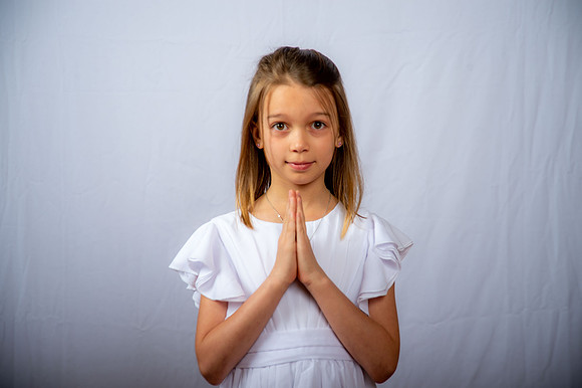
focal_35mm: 85
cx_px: 291
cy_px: 194
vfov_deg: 16.1
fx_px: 1373
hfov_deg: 23.9
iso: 250
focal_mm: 85
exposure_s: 1/200
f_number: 6.3
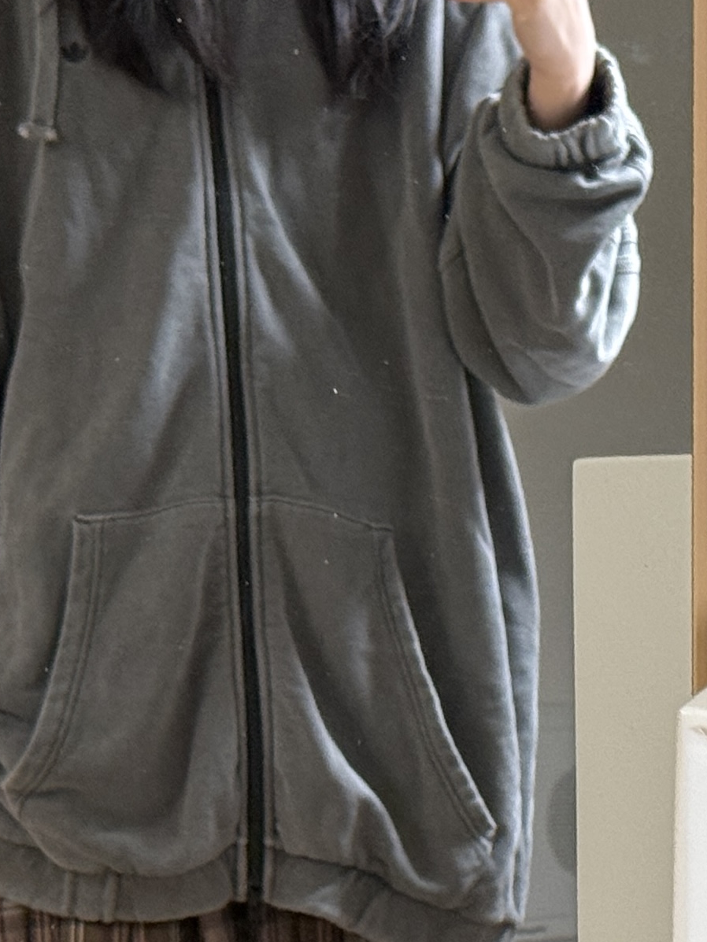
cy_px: 815
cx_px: 265
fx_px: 2886
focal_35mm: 106
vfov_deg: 18.3
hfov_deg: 14.0
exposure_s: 1/50
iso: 200
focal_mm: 6.76
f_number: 1.78
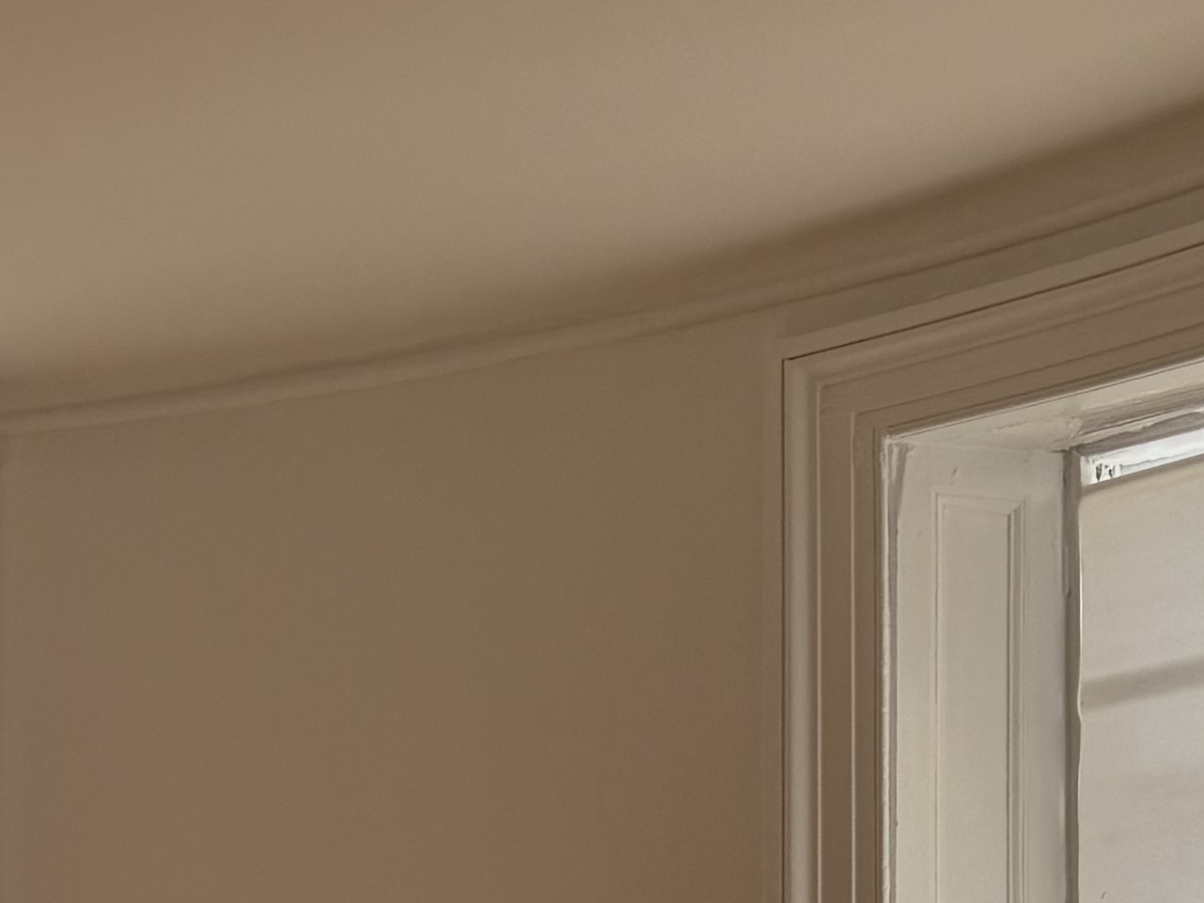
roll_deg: -0.3
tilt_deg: +0.0
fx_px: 3722
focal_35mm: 107
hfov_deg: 16.8
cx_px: -570
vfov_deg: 13.1
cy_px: 1353
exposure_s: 1/1493
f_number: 1.78
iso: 80
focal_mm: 6.76
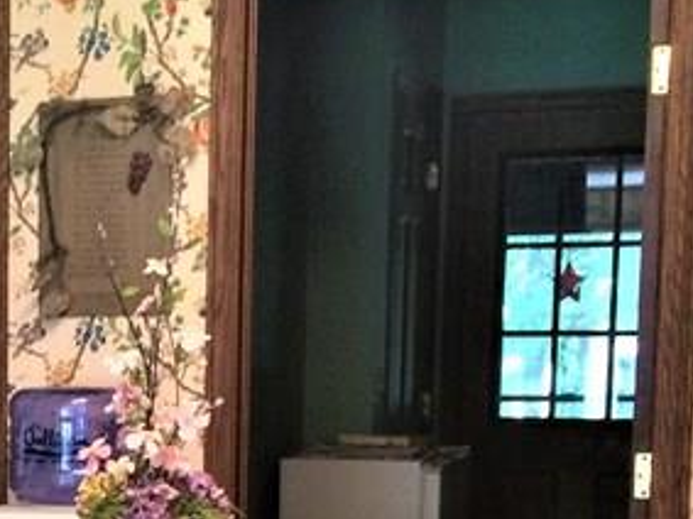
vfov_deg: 13.7
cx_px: -164
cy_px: 602
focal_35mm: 105
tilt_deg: -9.1
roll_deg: +0.7
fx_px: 2101
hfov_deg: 17.7
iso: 250
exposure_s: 1/33
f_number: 2.2
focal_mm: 4.15
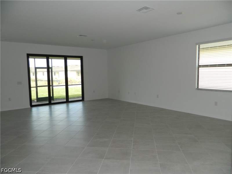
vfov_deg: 54.9
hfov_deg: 69.4
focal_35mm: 25
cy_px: 87
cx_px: 116
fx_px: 168
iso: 110
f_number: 3.1
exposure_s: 1/100
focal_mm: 4.5
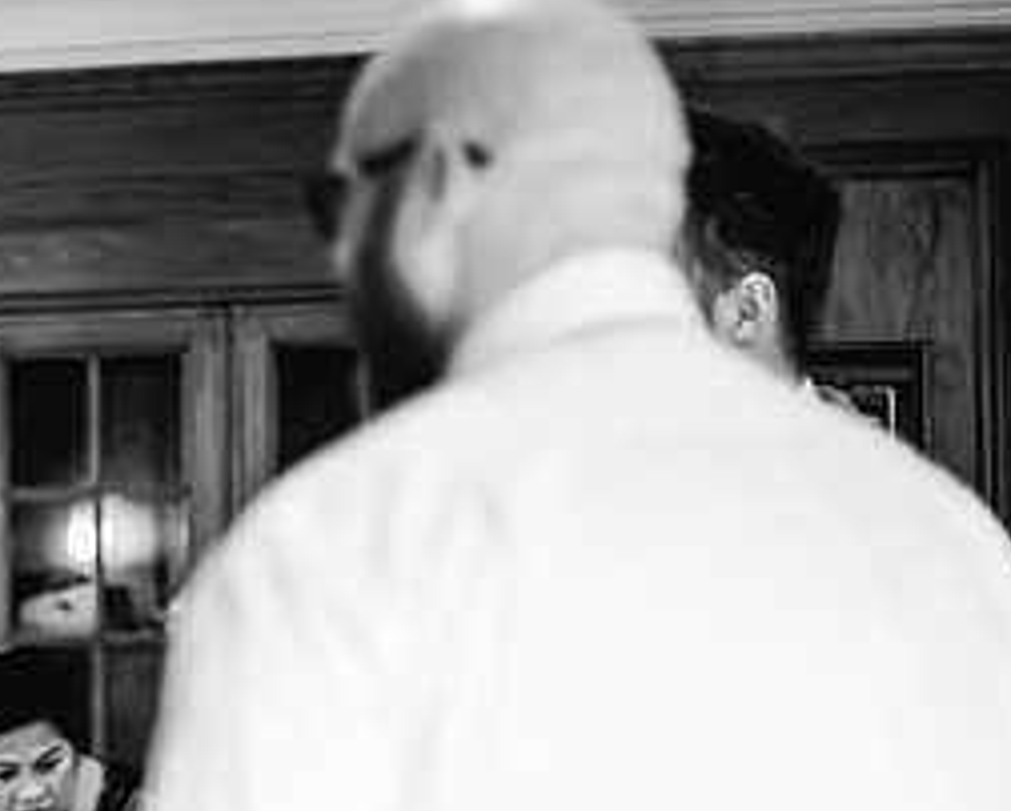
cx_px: 12
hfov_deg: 17.4
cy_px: 648
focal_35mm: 108
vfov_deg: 14.2
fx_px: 3234
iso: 800
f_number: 1.4
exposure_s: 1/250
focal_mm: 50
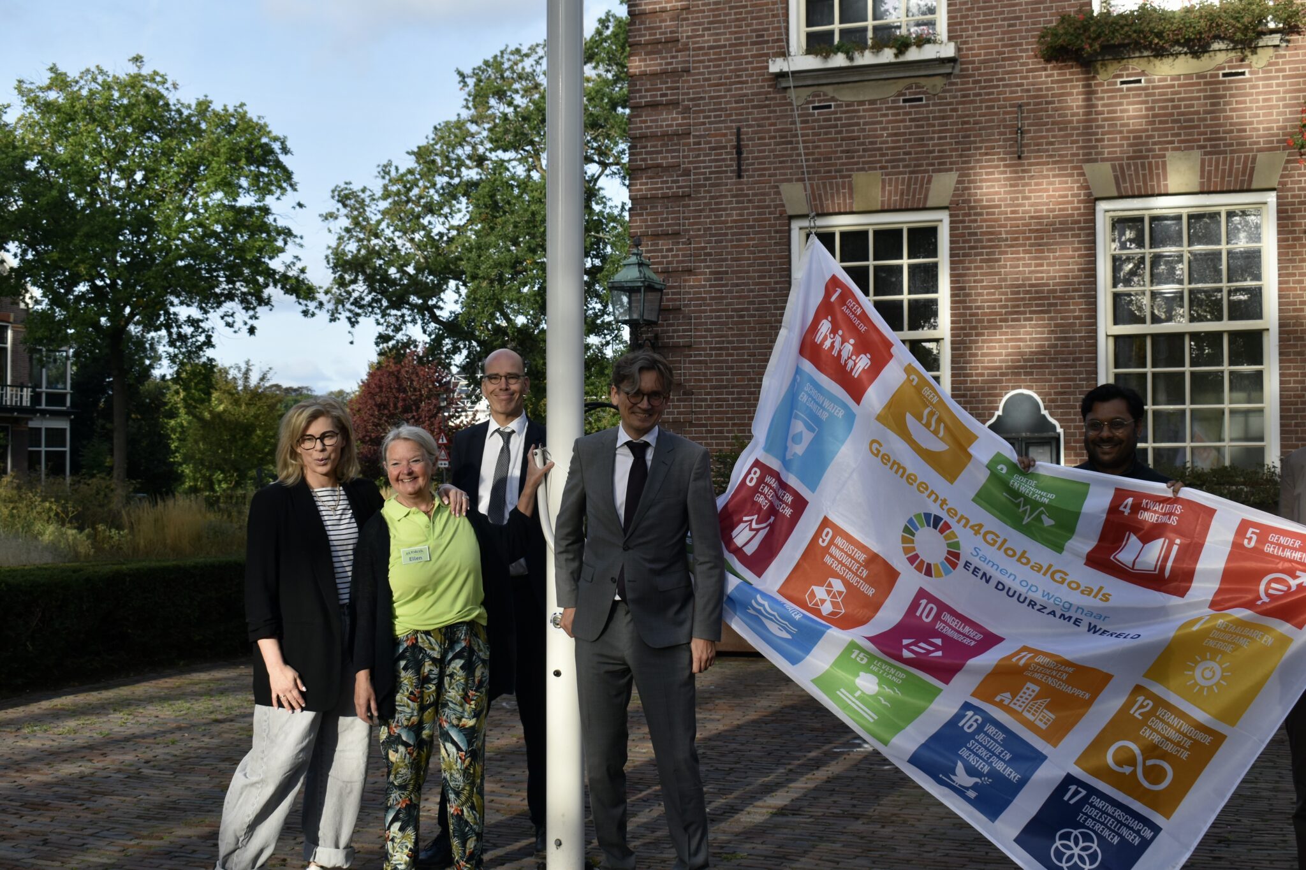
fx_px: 1632
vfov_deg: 29.9
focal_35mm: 45
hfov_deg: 43.6
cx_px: 653
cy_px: 435
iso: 200
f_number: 7.1
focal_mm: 30
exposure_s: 1/250
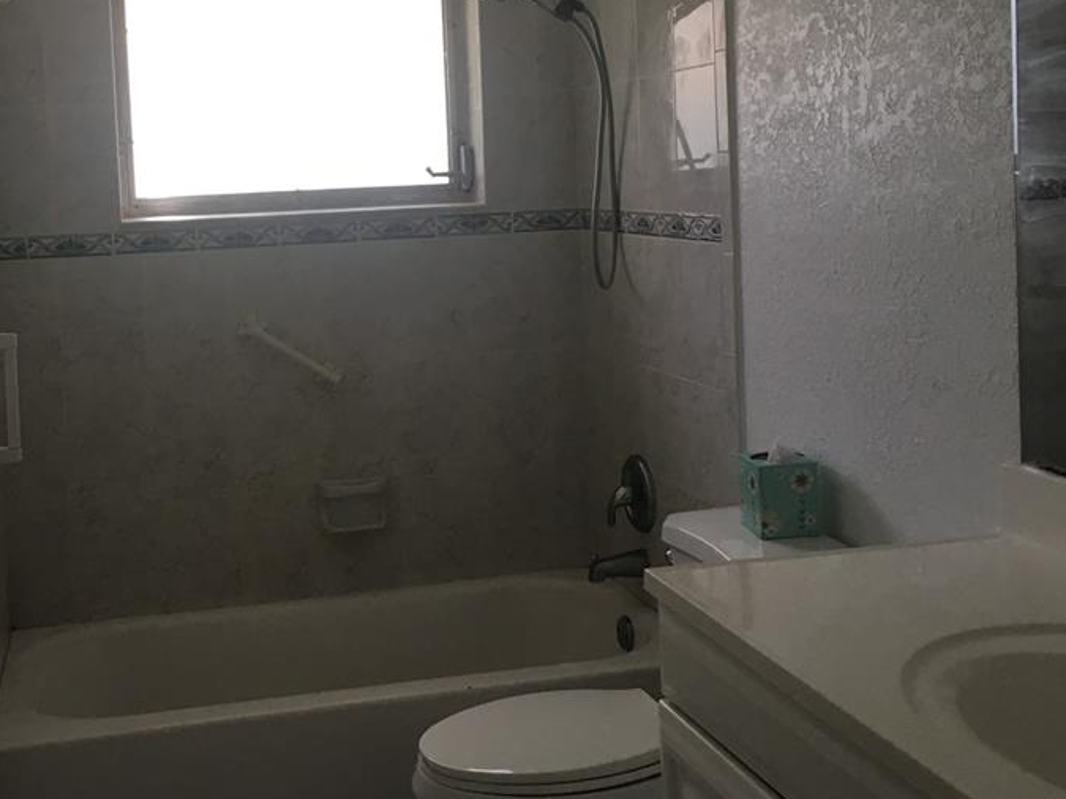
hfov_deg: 42.7
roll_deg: +3.3
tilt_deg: -3.4
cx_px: 412
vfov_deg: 32.5
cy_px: 246
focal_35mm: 44
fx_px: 1355
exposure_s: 1/30
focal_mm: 4.15
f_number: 2.2
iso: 25
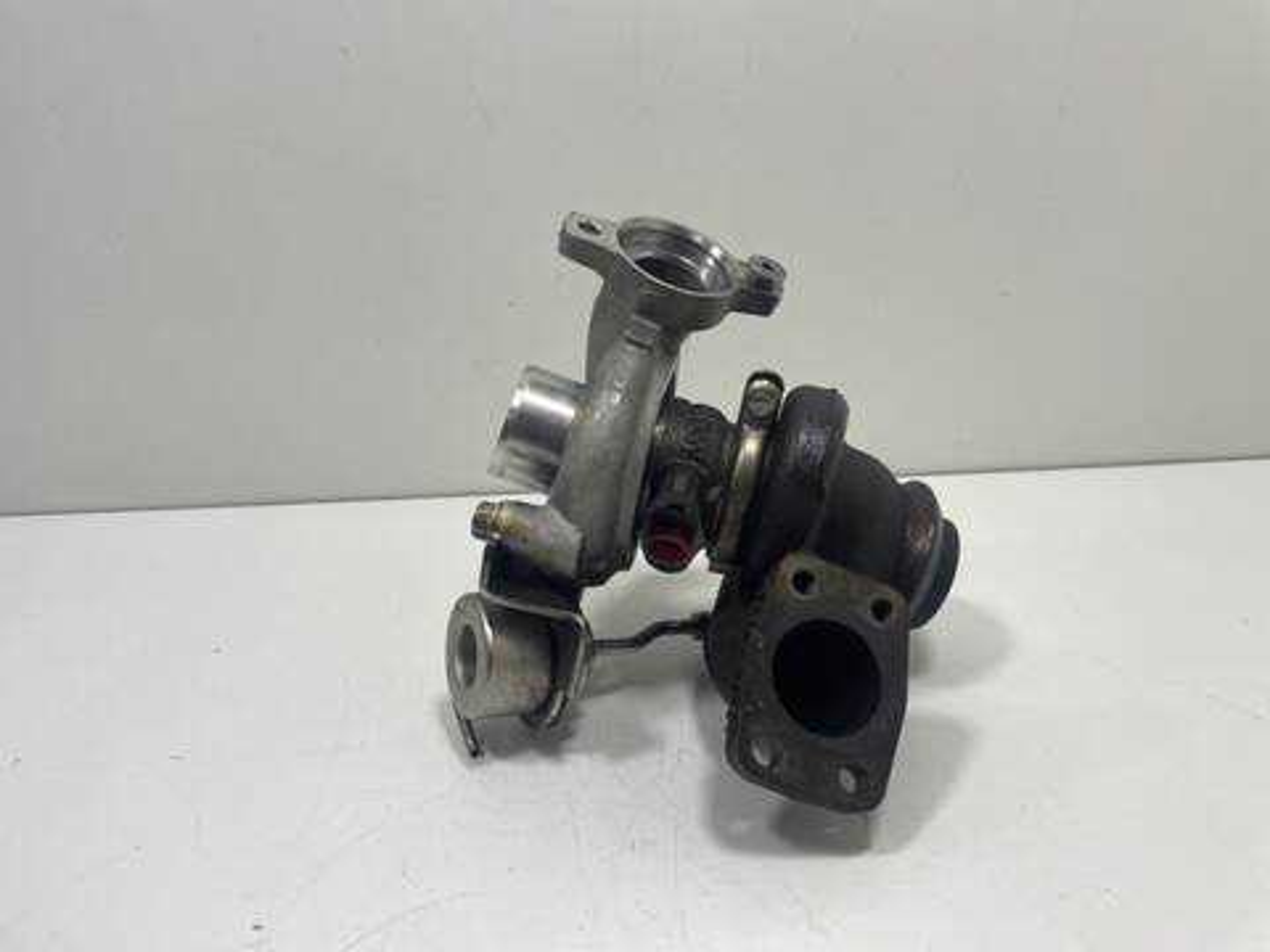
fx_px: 954
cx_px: 635
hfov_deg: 67.3
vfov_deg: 53.1
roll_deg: +1.4
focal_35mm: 26
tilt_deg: -21.8
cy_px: 476
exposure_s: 1/100
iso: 64
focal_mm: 4.2
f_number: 1.6
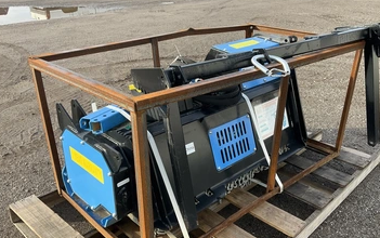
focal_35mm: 35
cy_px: 129
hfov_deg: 55.3
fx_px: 363
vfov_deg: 36.3
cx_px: 201
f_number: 1.8
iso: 25
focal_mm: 3
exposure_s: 1/277
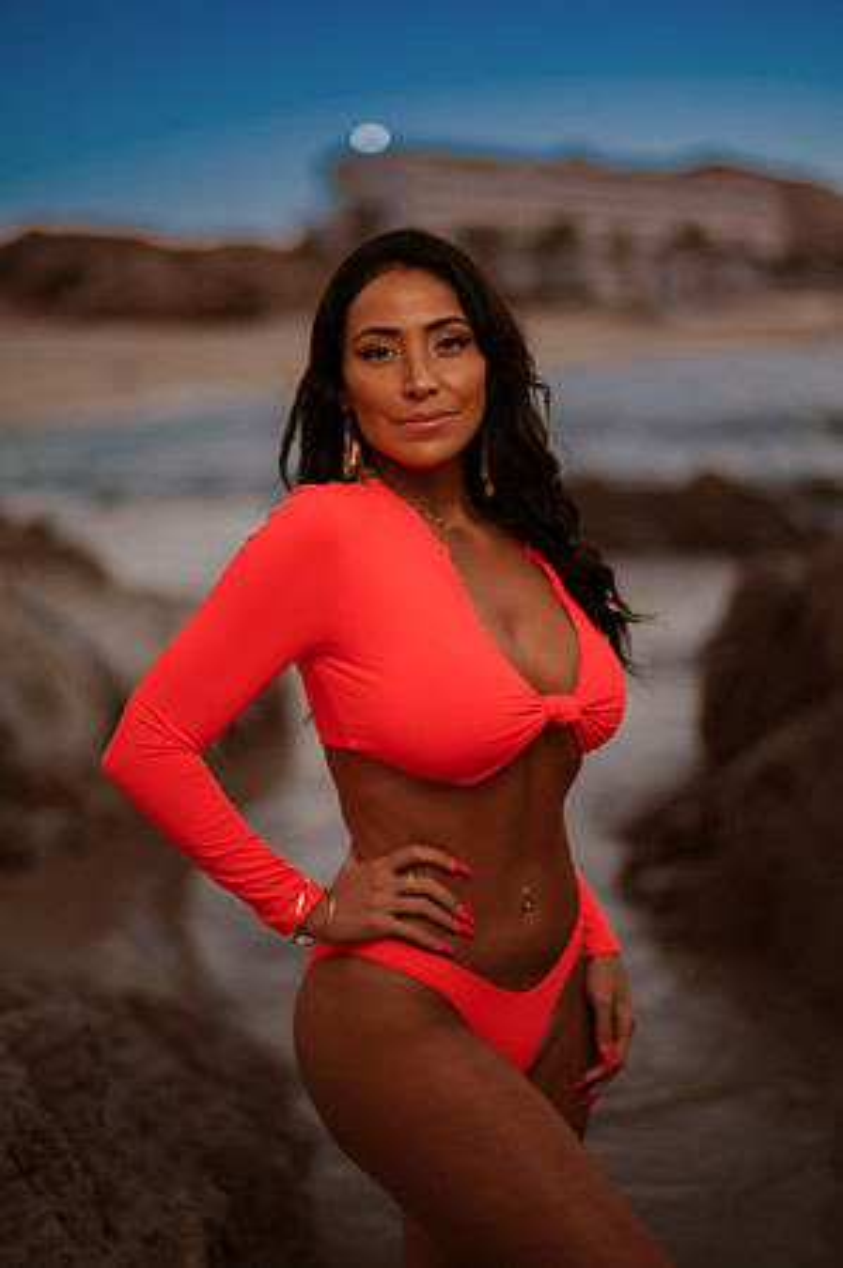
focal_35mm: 58
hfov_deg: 23.3
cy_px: 634
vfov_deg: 34.5
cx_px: 422
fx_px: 2042
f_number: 1.4
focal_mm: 58
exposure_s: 1/100
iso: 50
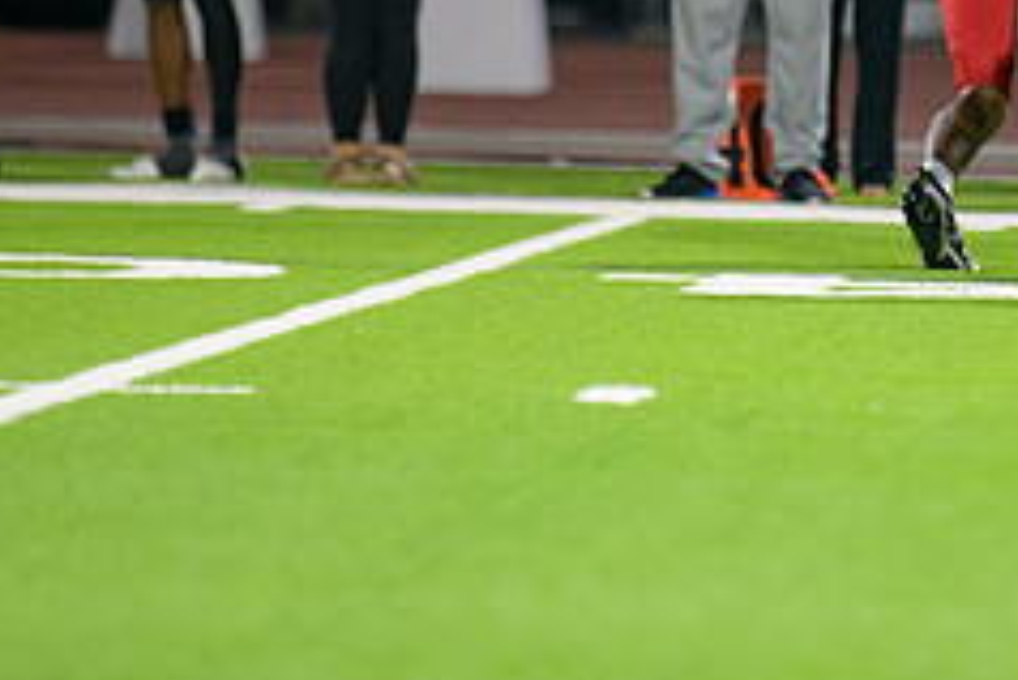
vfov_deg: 1.9
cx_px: 962
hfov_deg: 2.8
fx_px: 20655
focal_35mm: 730
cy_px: -71
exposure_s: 1/250
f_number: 2.8
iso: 2000
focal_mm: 300
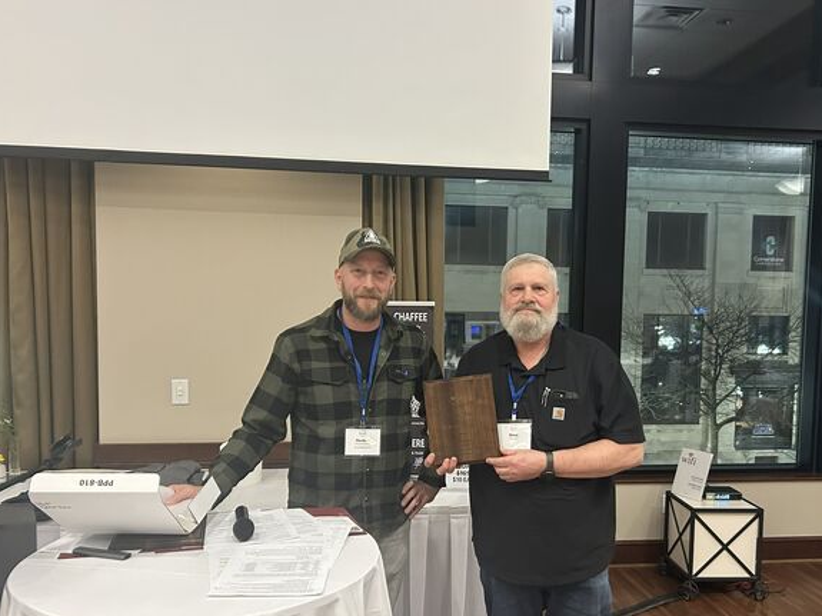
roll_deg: -1.0
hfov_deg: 58.2
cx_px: 458
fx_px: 736
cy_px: 354
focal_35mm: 31
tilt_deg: -4.6
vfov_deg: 45.3
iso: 500
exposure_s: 1/40
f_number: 1.5
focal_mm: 5.7
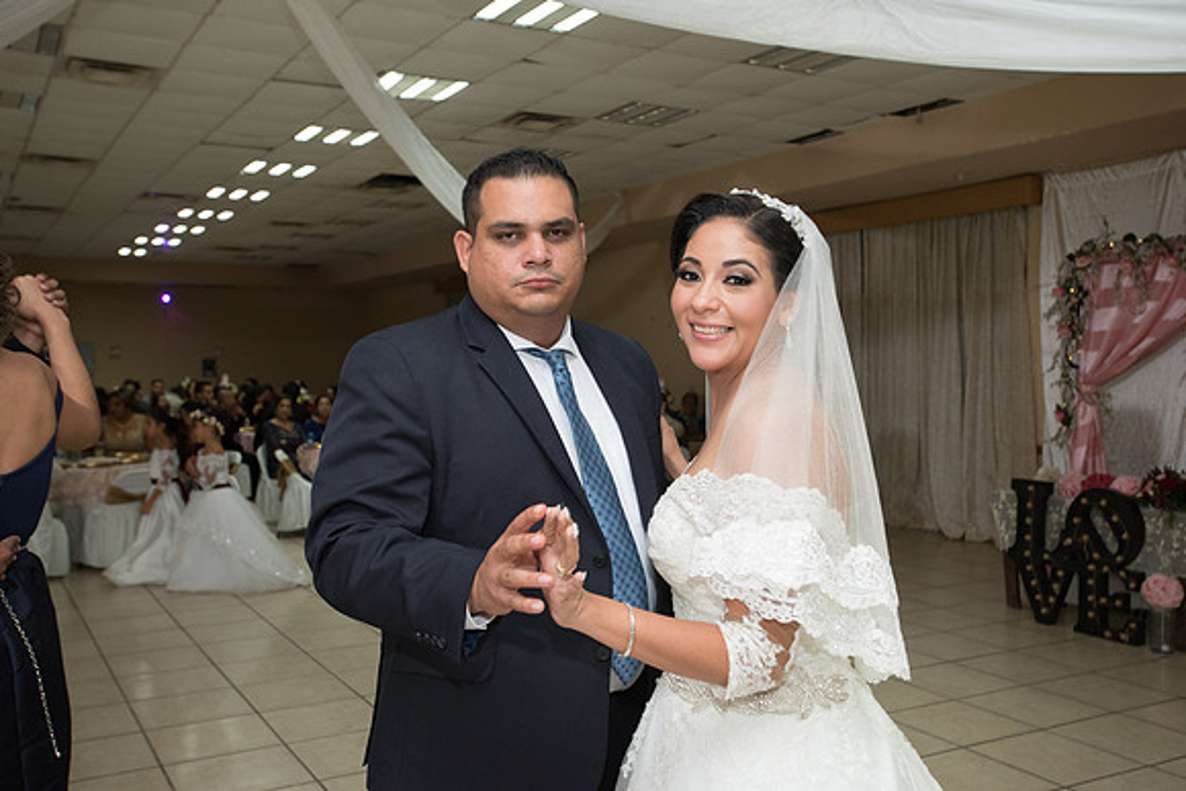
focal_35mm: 35
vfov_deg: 37.9
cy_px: 396
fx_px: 1153
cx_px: 593
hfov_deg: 54.4
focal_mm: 35
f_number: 3.5
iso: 1600
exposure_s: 1/100
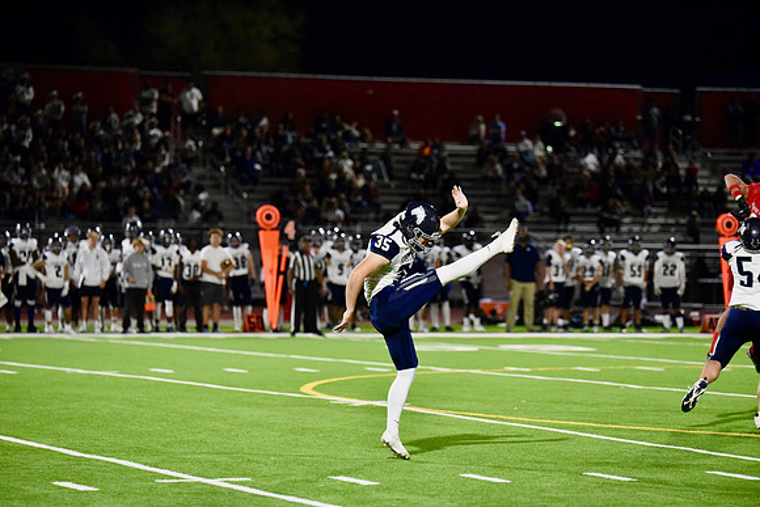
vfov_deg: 8.6
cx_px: 380
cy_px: 254
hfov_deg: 12.8
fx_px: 3378
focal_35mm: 160
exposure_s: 1/1000
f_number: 2.8
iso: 8000
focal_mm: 160
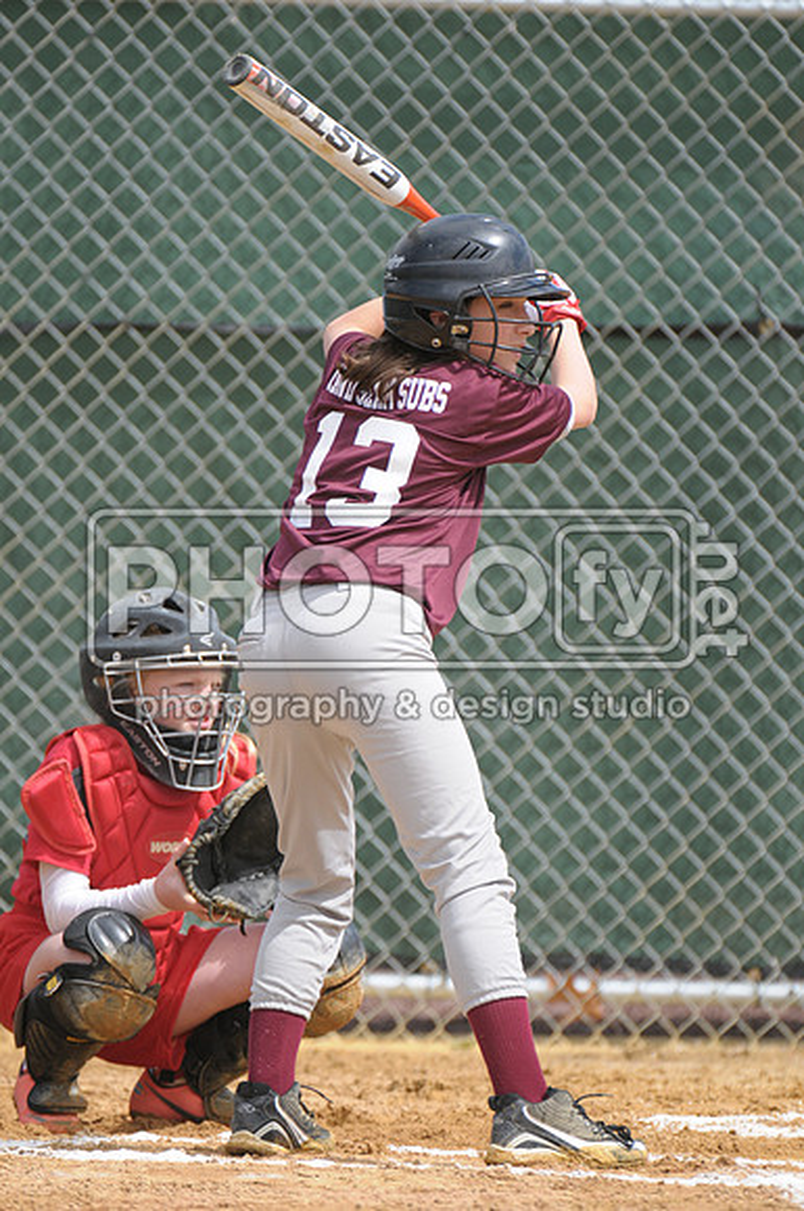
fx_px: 20159
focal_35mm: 600
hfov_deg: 2.3
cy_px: 606
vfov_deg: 3.4
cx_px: 402
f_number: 4
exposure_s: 1/2000
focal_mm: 400
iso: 400
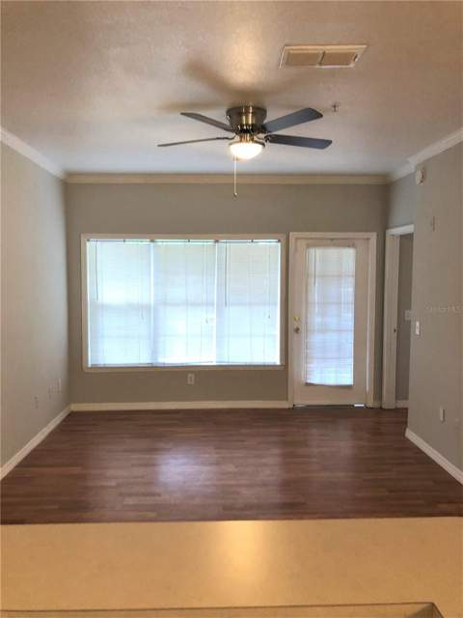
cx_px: 232
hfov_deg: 49.7
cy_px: 309
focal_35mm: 28
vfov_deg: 63.4
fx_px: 499
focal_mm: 4
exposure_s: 1/15
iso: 40
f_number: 1.8
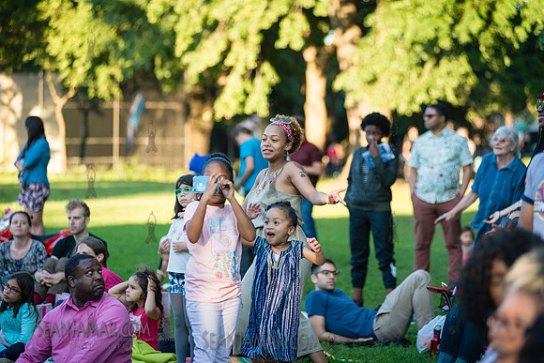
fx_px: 2040
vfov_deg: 10.2
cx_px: 272
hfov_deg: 15.2
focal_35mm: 135
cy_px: 182
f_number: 3.2
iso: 400
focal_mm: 135
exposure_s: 1/400
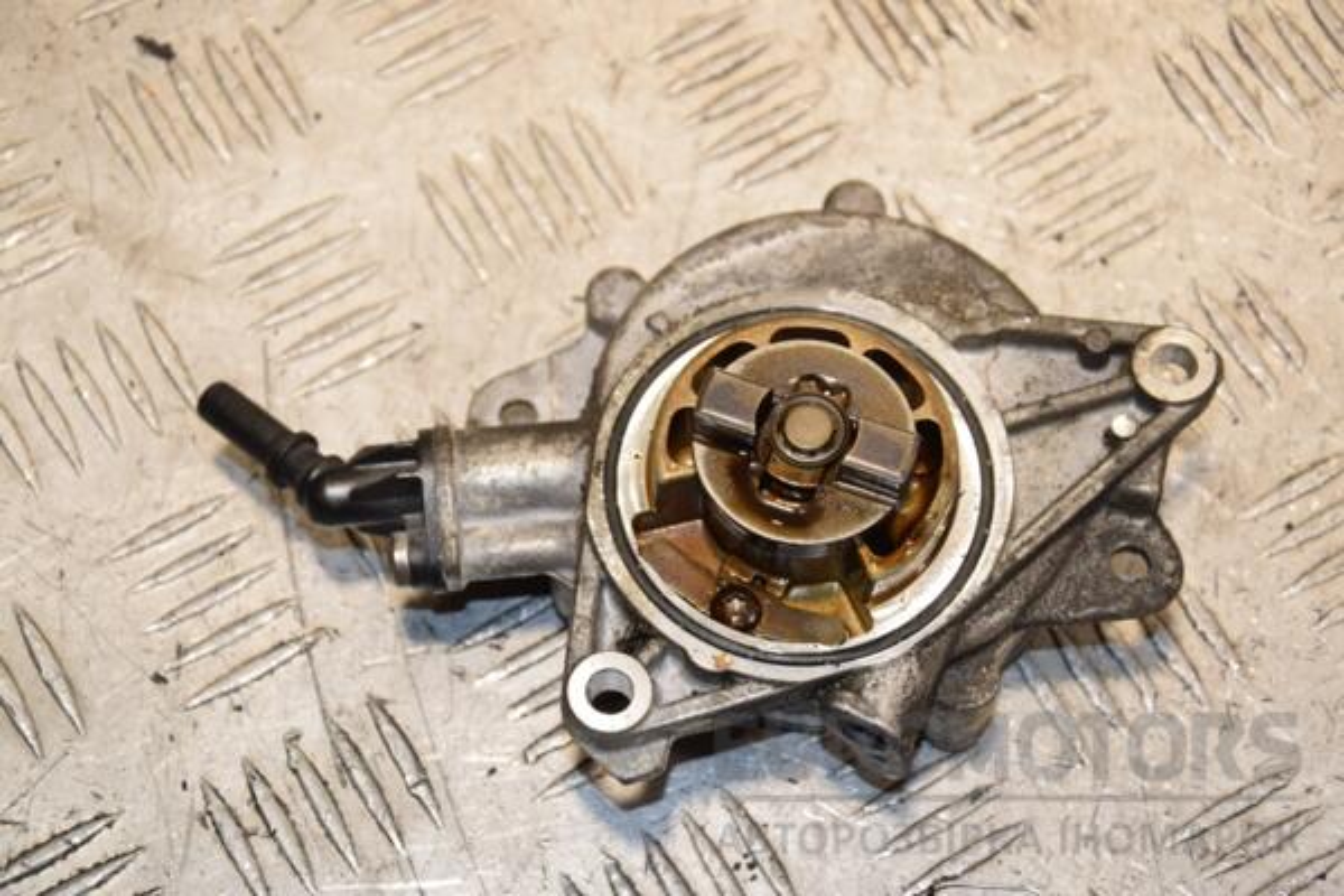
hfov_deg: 21.9
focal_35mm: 93
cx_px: 672
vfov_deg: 14.7
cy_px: 448
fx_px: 3472
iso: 800
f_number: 6.3
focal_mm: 62
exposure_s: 1/200
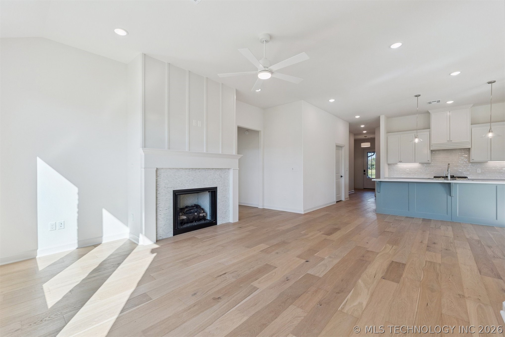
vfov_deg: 77.3
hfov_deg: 100.4
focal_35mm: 15
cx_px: 252
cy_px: 168
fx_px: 210
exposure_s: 1/400
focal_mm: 10
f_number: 6.3
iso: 200
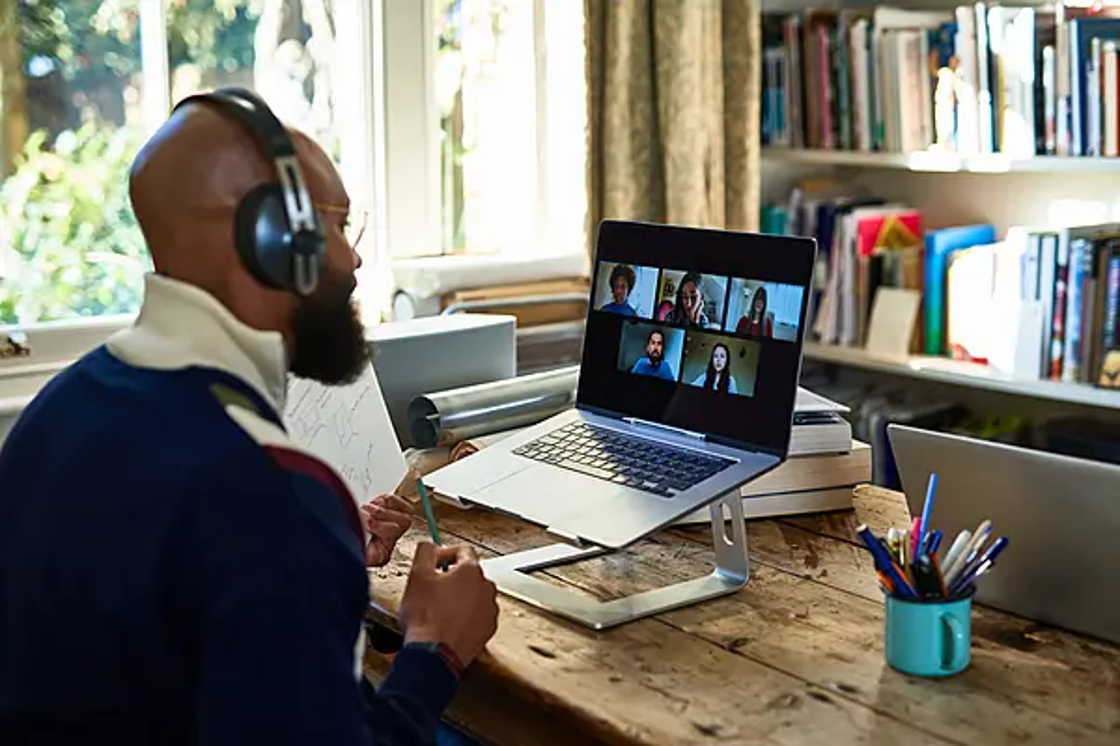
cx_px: 560
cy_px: 373
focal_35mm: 50
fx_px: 1555
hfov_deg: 39.6
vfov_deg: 27.0
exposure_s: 1/250
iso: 320
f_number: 2.2
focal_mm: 50
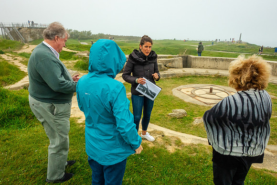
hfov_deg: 73.7
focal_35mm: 24
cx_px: 138
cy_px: 92
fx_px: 185
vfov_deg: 53.2
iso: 1000
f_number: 7.1
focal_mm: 8.8
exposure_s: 1/400
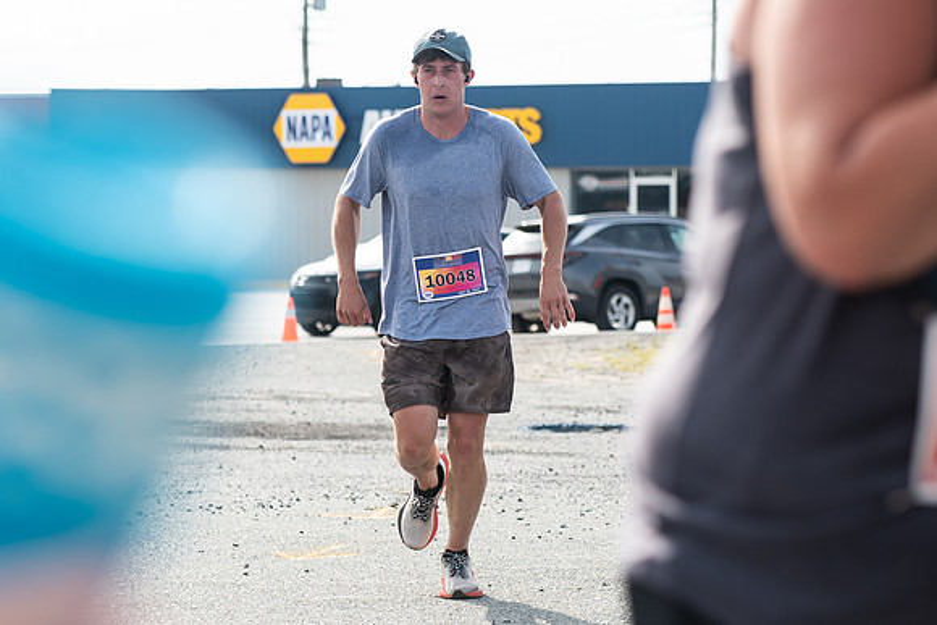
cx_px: 359
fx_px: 4184
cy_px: 213
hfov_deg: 12.8
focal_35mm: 161
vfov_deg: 8.5
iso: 250
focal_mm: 90
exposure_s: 1/2000
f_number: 4.5
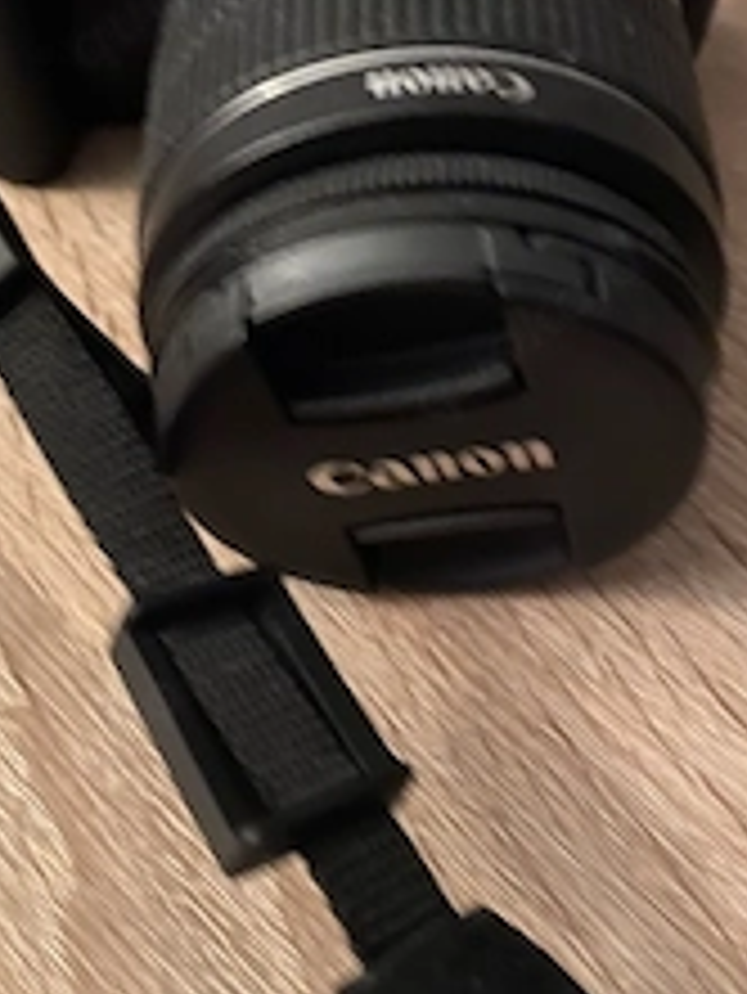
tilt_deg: -47.2
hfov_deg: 30.8
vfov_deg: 40.1
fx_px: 1351
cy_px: 369
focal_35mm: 47
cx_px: 297
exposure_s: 1/8
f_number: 1.8
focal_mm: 4.25
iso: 500
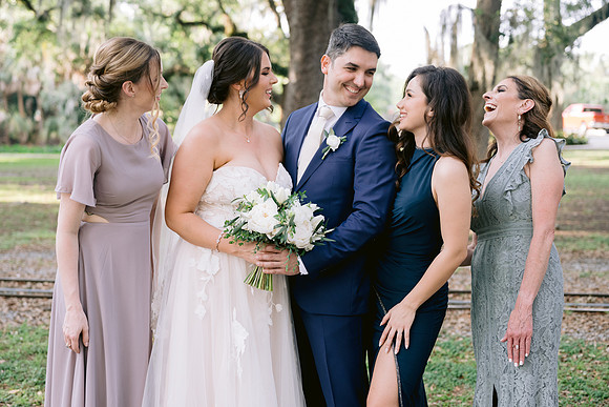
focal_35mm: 55
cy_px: 204
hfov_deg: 36.0
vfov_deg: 24.5
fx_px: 937
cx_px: 272
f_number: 2.8
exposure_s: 1/320
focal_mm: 50
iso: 400
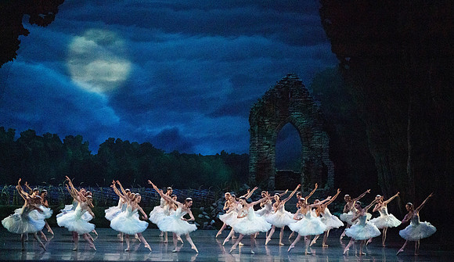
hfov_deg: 20.3
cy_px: 149
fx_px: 1270
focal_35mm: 105
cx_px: 227
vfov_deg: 11.8
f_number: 5.6
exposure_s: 1/320
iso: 8000
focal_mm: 100
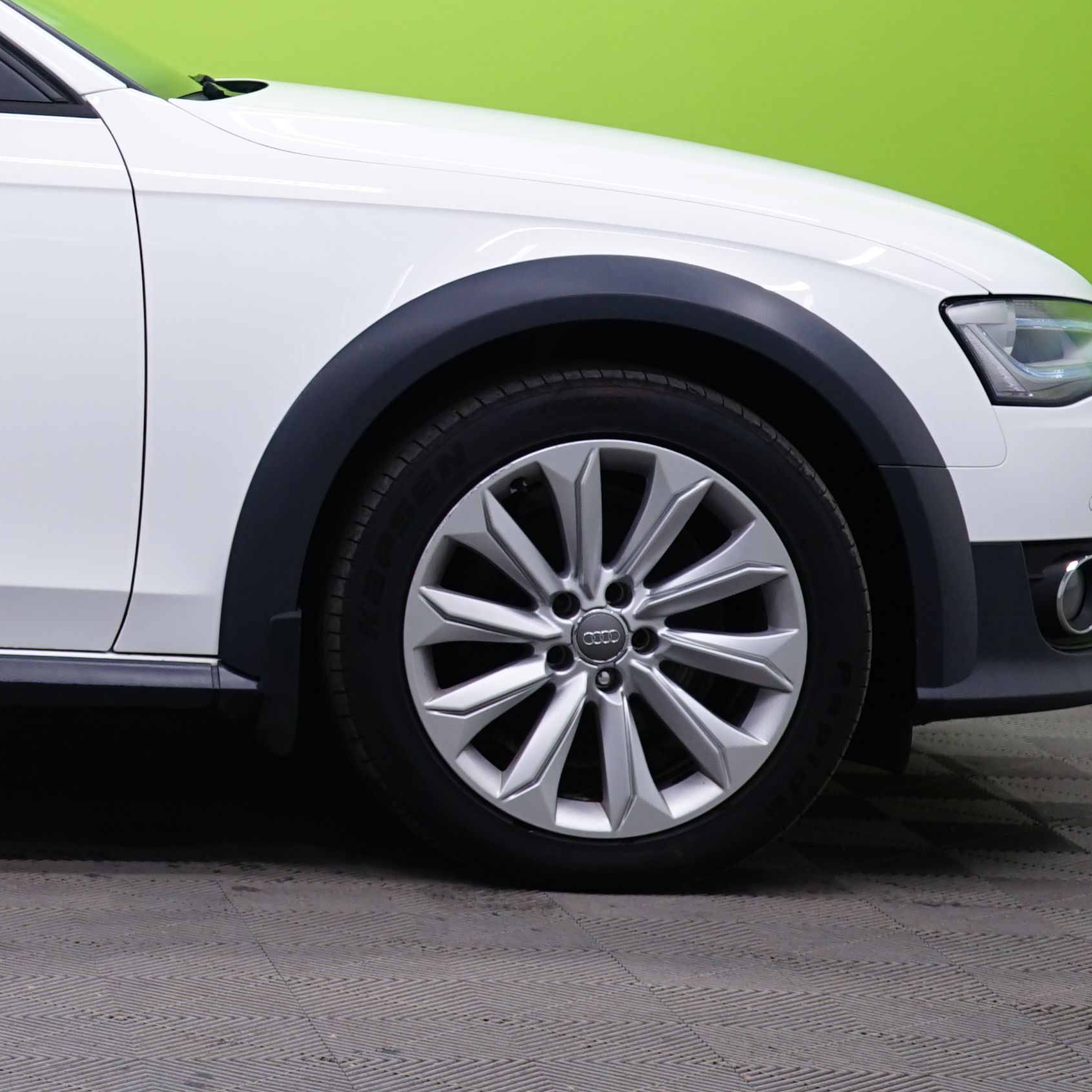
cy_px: 184
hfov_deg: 13.7
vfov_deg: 14.4
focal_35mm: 120
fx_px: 4283
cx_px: -497
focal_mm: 40
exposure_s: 1/20
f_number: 4.5
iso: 400
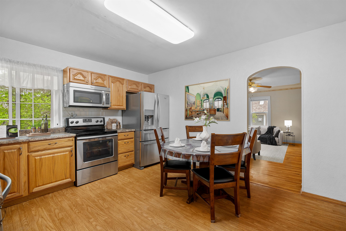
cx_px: 173
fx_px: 154
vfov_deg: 73.7
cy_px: 116
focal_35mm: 16
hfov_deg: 96.7
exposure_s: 1
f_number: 8
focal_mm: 16
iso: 100
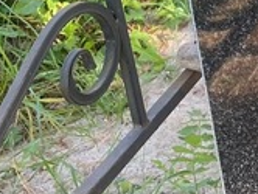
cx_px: 499
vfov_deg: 10.6
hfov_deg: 13.7
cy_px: -227
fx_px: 933
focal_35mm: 125
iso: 32
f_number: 1.8
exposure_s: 1/268
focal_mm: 4.25
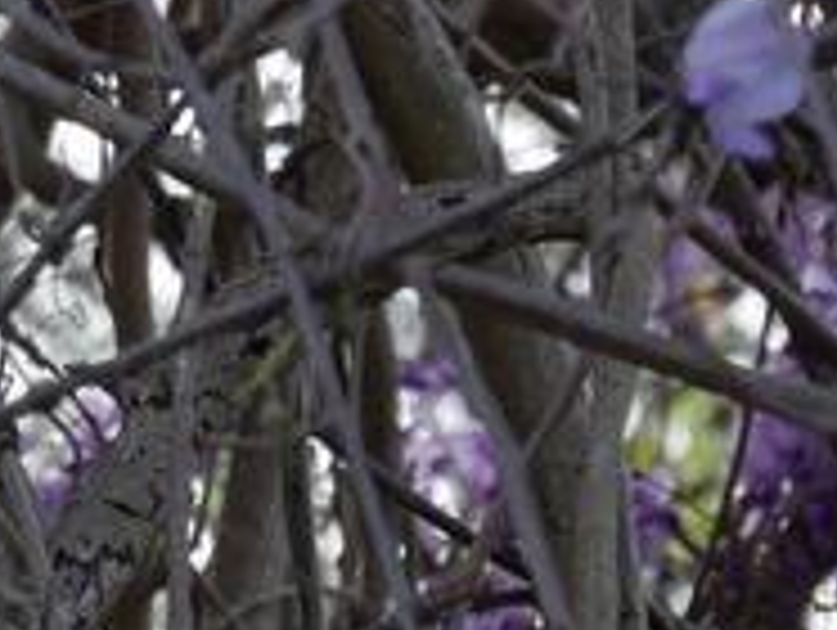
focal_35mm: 461
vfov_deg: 3.2
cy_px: -729
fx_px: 11161
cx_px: -1208
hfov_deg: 4.2
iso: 200
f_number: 5.6
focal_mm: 46
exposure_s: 1/125
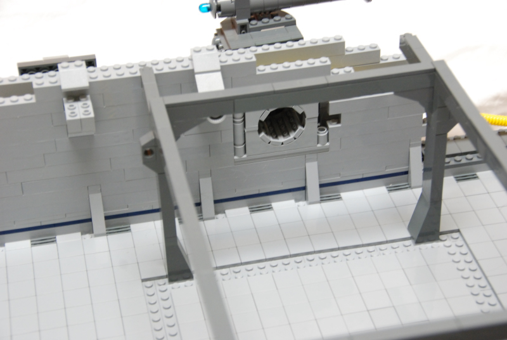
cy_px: 170
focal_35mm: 90
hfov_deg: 22.6
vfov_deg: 15.2
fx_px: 1269
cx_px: 254
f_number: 8
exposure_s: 1/10
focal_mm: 60
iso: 800
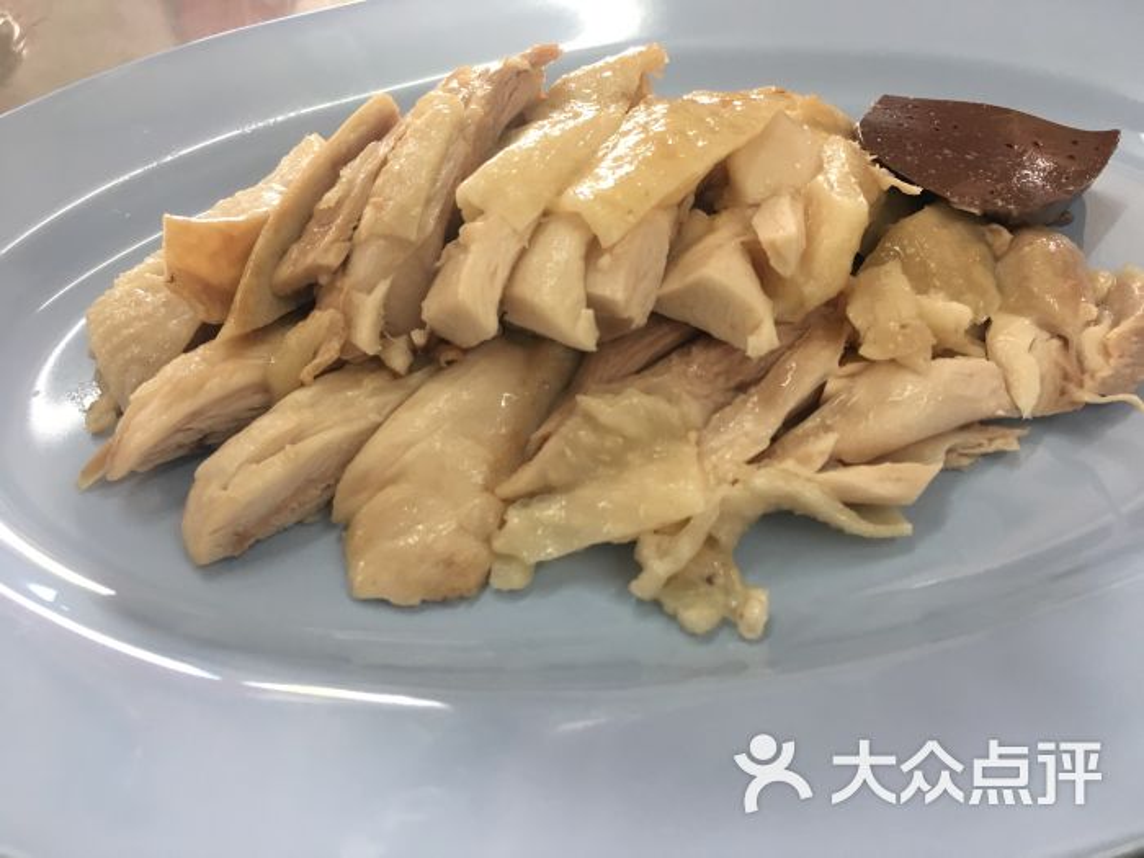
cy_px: 429
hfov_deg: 61.7
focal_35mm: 29
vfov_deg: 48.2
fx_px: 958
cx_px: 572
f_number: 2.2
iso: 40
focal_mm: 4.15
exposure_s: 1/33
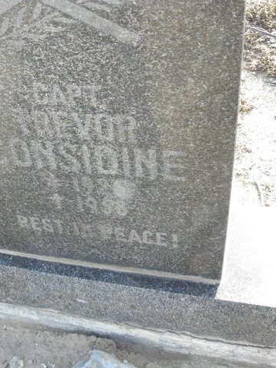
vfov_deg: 43.1
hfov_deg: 33.2
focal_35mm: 43
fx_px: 457
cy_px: 116
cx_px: 84
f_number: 5.6
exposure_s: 1/125
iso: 200
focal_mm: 4.6
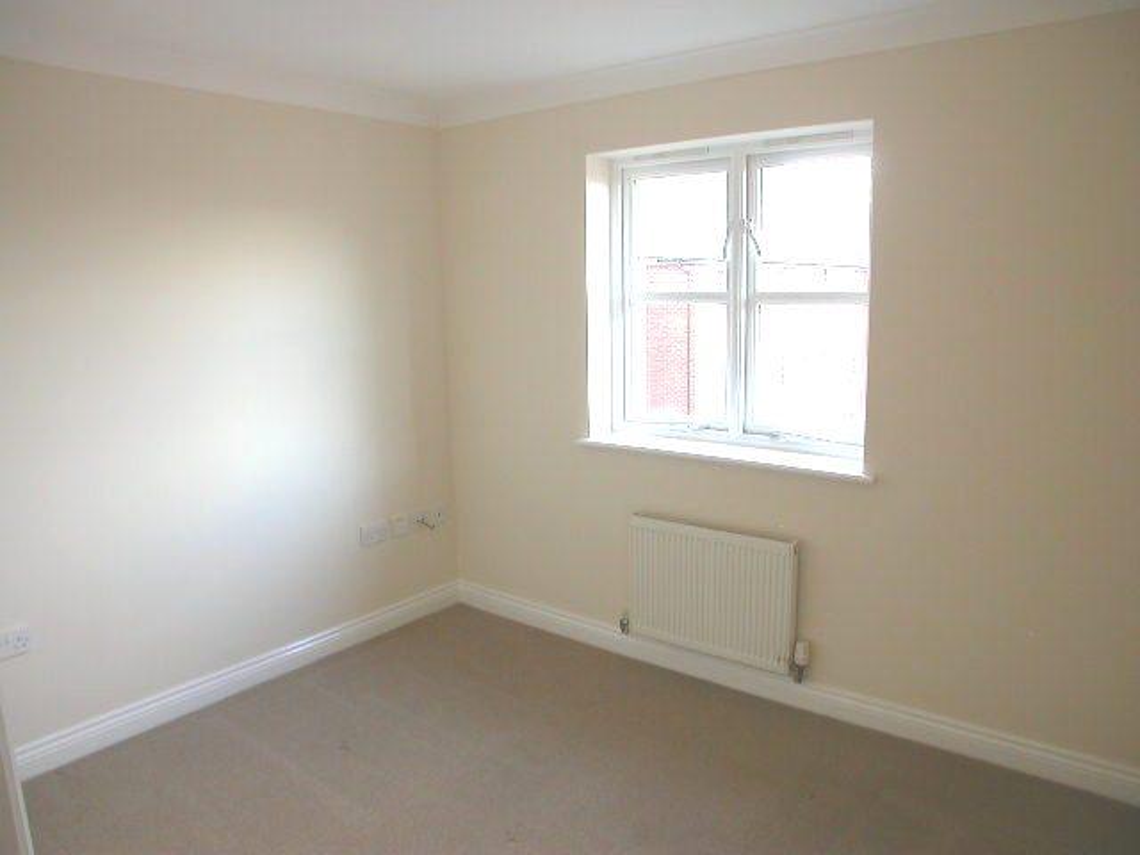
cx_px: 570
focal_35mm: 38
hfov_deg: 49.0
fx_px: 1251
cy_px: 428
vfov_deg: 37.7
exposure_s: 1/39.7
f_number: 2.6
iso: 100
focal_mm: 7.85
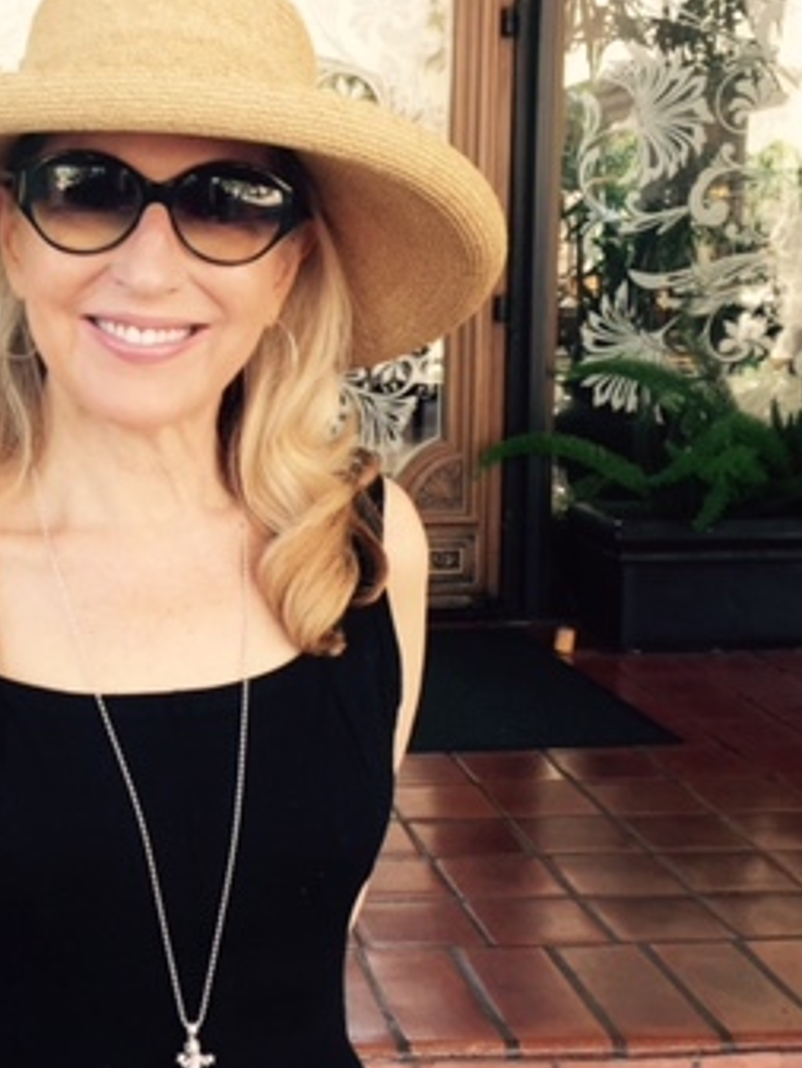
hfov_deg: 25.7
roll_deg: +0.6
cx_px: 70
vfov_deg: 34.9
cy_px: 532
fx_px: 1698
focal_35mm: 55
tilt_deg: -6.4
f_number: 2.2
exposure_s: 1/40
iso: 32
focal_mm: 4.15
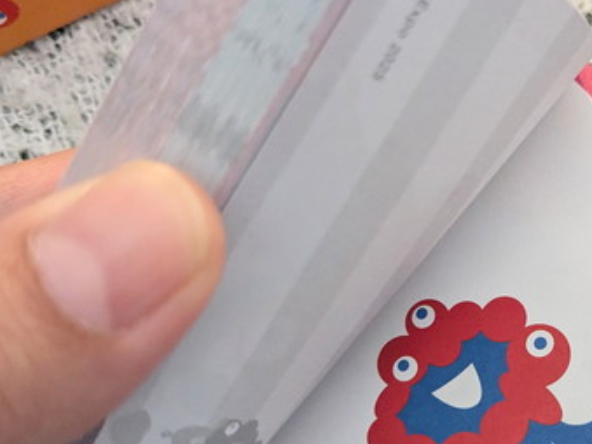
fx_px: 872
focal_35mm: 51
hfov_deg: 36.0
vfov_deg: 28.1
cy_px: 334
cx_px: 487
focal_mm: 4.38
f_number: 1.73
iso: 1225
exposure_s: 1/100
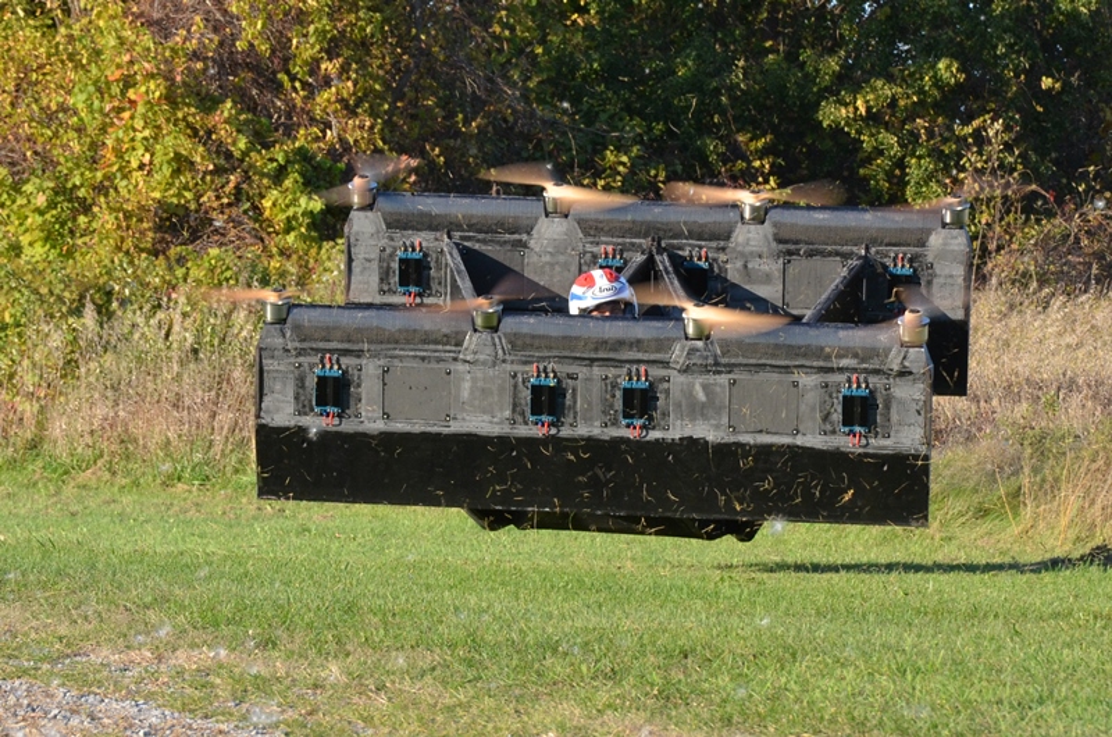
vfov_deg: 8.7
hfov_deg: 13.1
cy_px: 368
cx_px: 556
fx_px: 4855
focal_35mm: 158
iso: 1000
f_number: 11
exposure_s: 1/500
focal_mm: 105
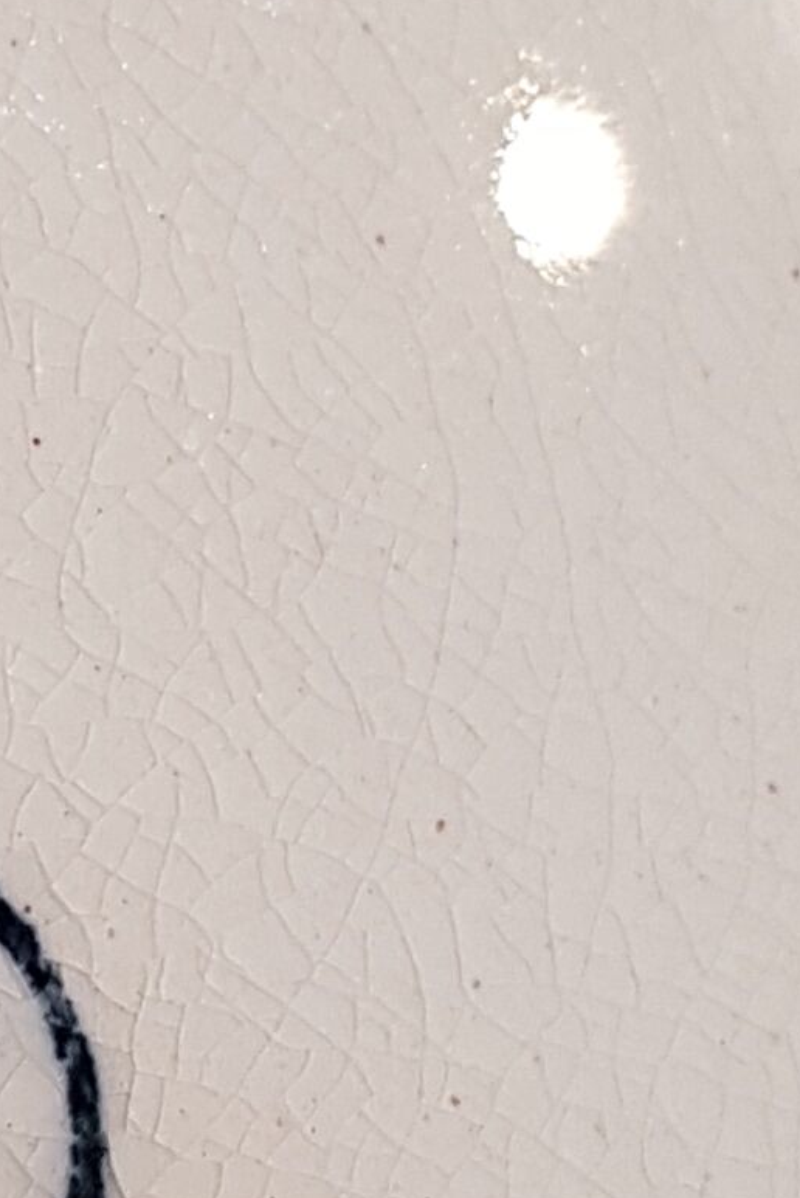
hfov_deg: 9.4
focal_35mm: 141
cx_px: -493
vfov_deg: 14.5
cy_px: 400
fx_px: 4695
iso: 80
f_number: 1.7
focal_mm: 4.2
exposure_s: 1/50
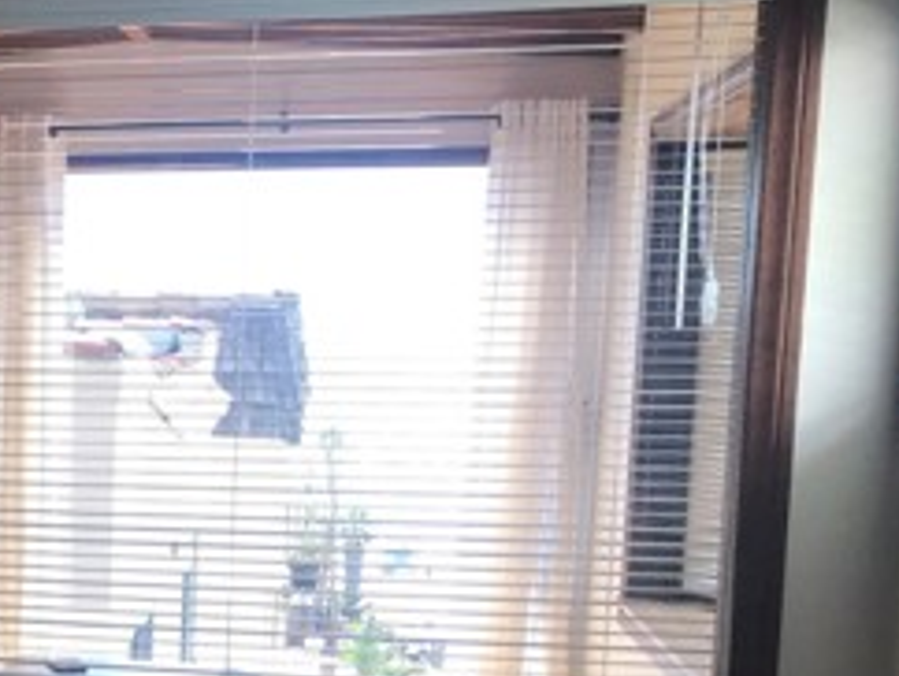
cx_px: -234
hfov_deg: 23.6
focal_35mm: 74
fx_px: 1924
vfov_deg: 19.7
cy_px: 550
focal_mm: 3.99
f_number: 1.8
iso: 32
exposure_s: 1/90
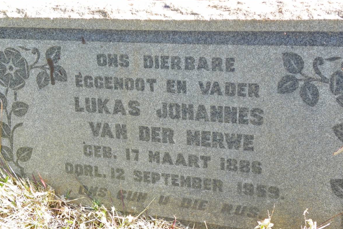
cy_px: 128
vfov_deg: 23.8
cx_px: 171
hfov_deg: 35.1
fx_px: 543
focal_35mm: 57
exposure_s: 1/60
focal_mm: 9.6
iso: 64
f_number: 3.5
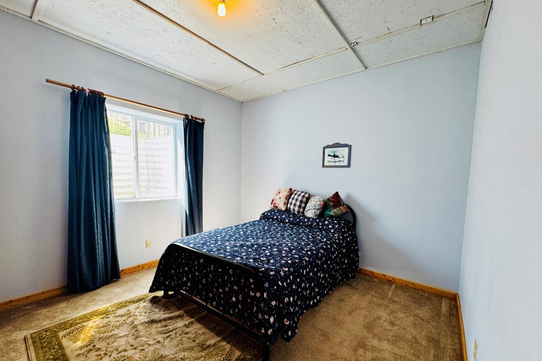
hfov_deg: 100.4
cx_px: 273
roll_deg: -1.4
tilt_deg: -5.7
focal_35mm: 15
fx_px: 226
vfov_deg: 77.2
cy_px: 197
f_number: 2.2
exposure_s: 1/120
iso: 160
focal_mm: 2.22
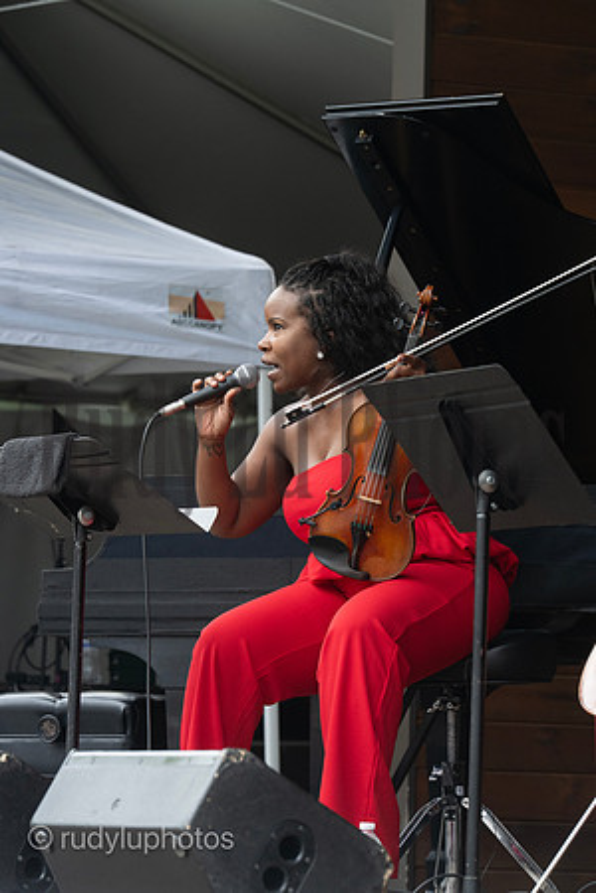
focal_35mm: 200
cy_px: 446
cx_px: 298
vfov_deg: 10.3
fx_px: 4966
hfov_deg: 6.9
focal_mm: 200
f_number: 8
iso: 1600
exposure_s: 1/640
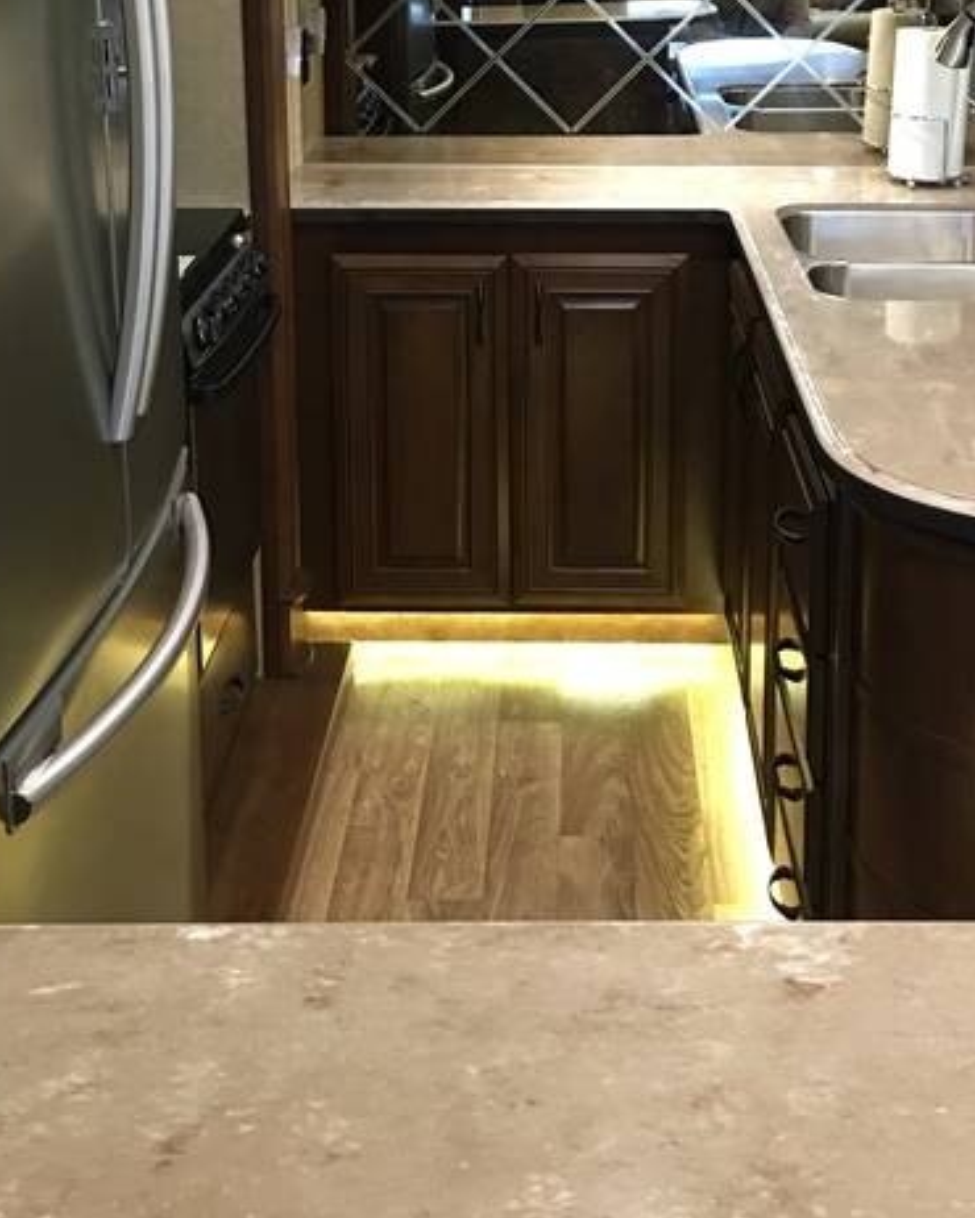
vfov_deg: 36.1
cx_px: 545
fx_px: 1766
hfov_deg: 30.8
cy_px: 166
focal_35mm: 49
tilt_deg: -10.5
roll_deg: +0.5
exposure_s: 1/10
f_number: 2.2
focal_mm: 4.15
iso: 100
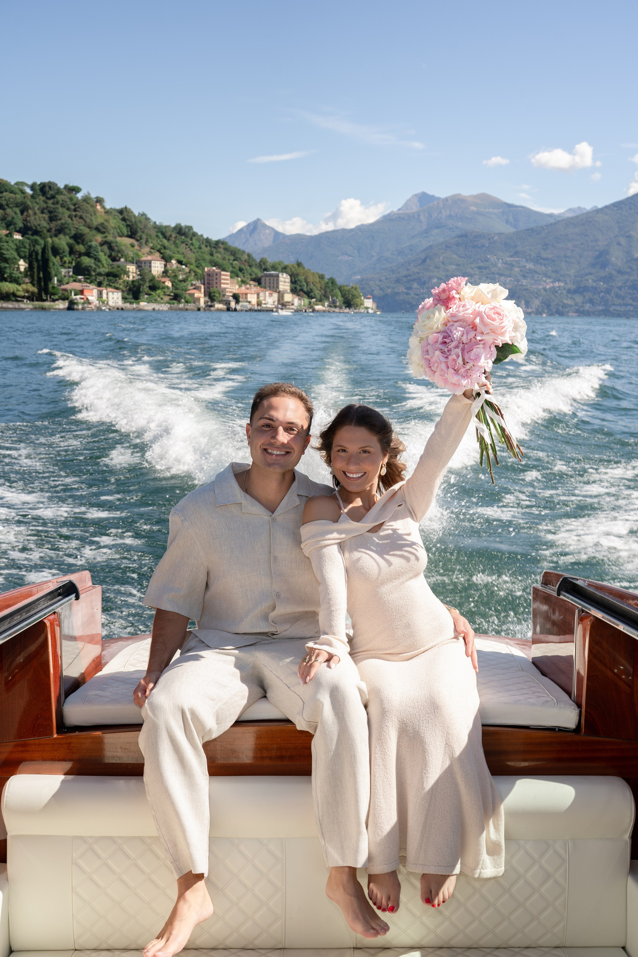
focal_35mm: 35
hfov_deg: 37.9
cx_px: 319
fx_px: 930
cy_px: 478
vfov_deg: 54.4
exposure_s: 1/250
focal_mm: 35
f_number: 7.1
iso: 100
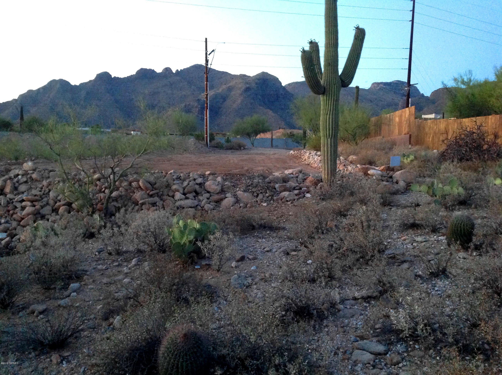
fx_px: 507
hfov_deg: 52.7
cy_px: 188
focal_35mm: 35
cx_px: 251
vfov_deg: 40.6
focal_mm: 4.28
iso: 400
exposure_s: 1/15
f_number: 2.4
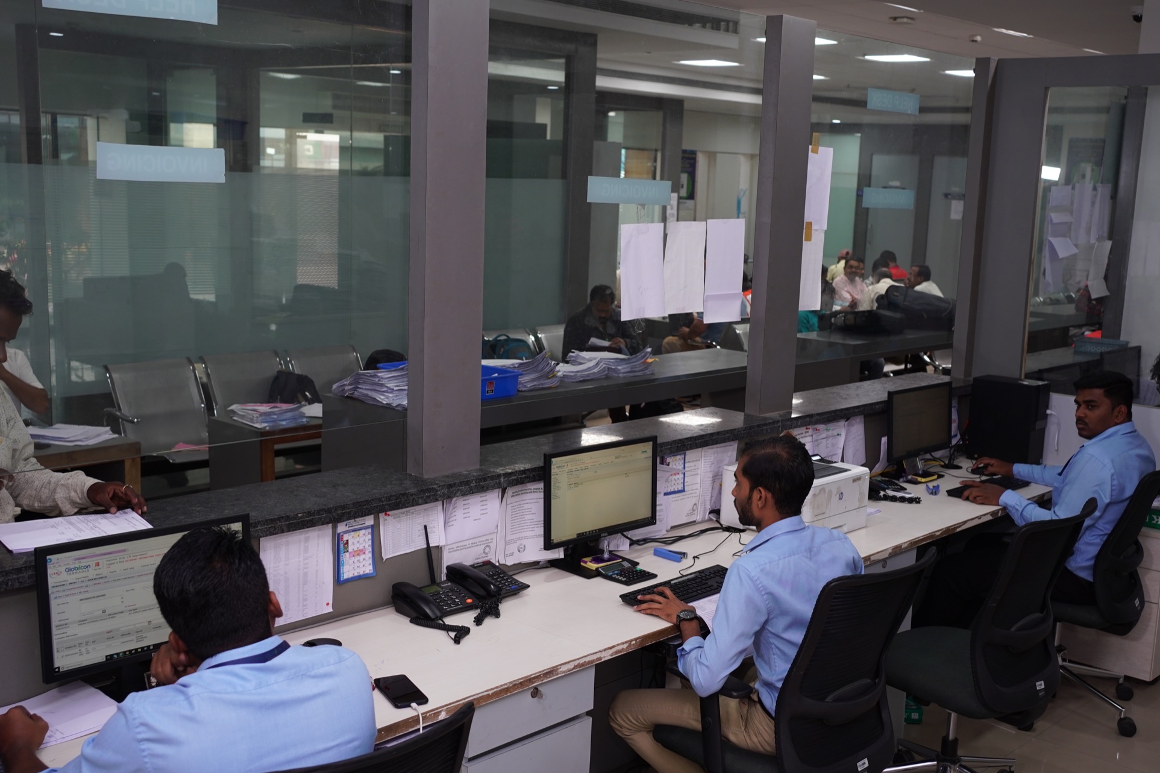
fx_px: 1289
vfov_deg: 33.4
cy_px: 416
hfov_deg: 48.4
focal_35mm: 40
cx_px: 610
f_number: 5
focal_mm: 35
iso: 640
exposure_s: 1/60
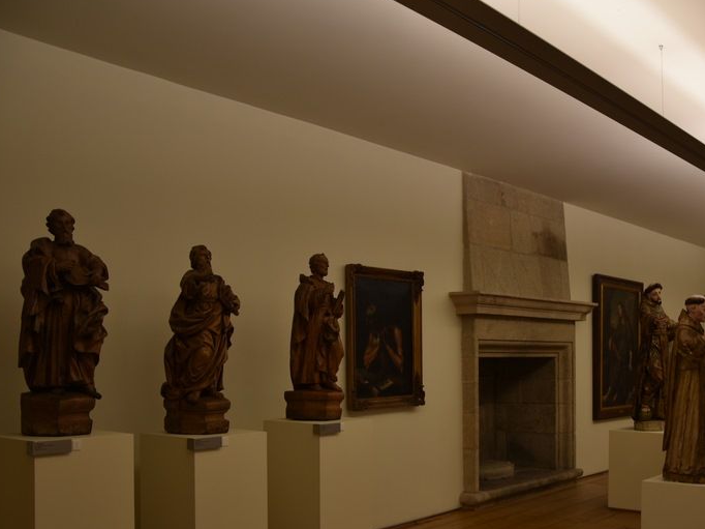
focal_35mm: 39
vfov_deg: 36.5
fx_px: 794
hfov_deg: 46.7
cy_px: 339
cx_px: 501
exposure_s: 1/20
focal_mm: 18
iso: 100
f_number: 3.5
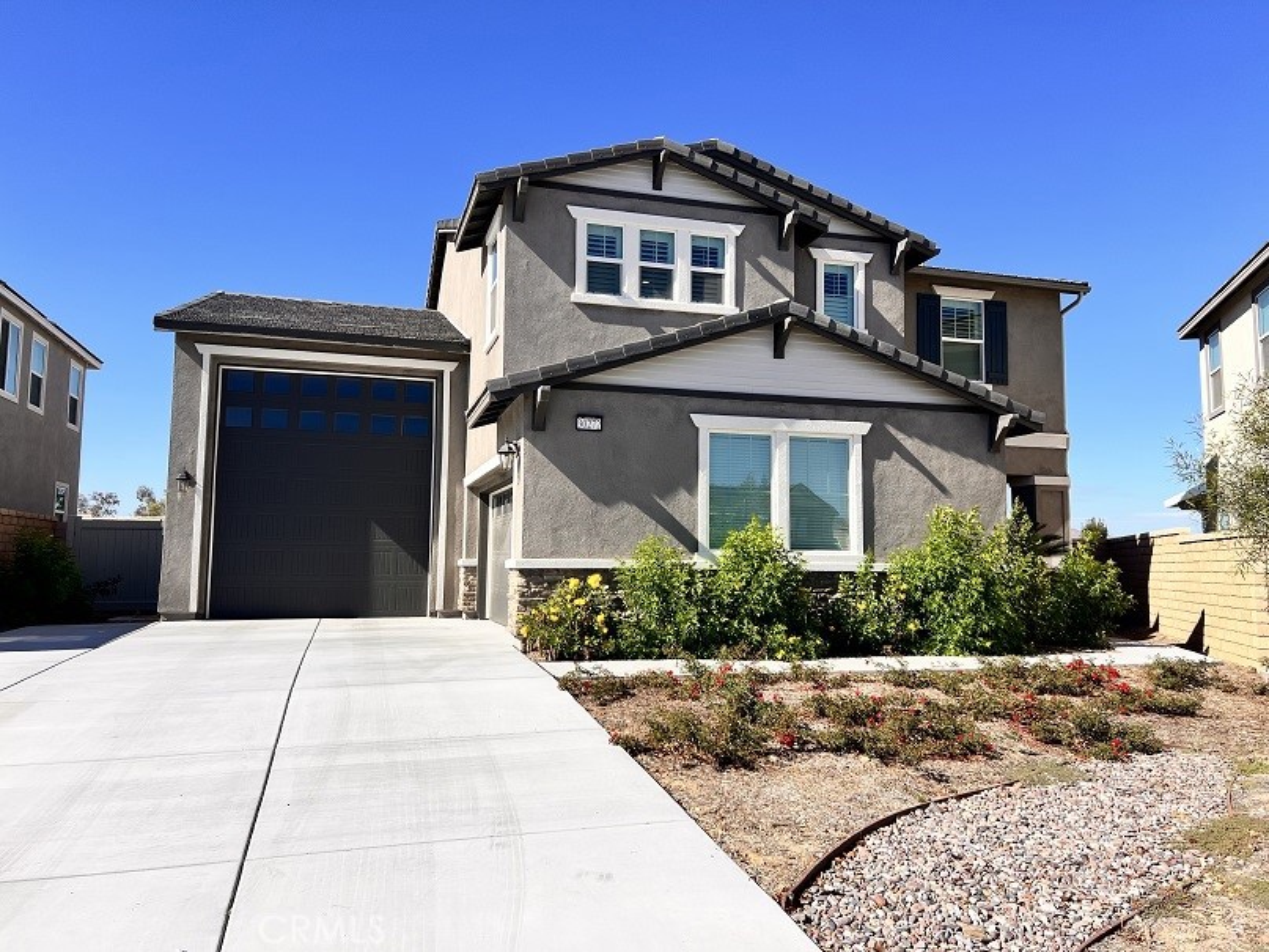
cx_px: 634
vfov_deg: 53.1
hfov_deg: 67.3
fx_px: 953
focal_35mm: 26
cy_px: 476
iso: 50
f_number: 1.5
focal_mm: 5.7
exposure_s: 1/3968
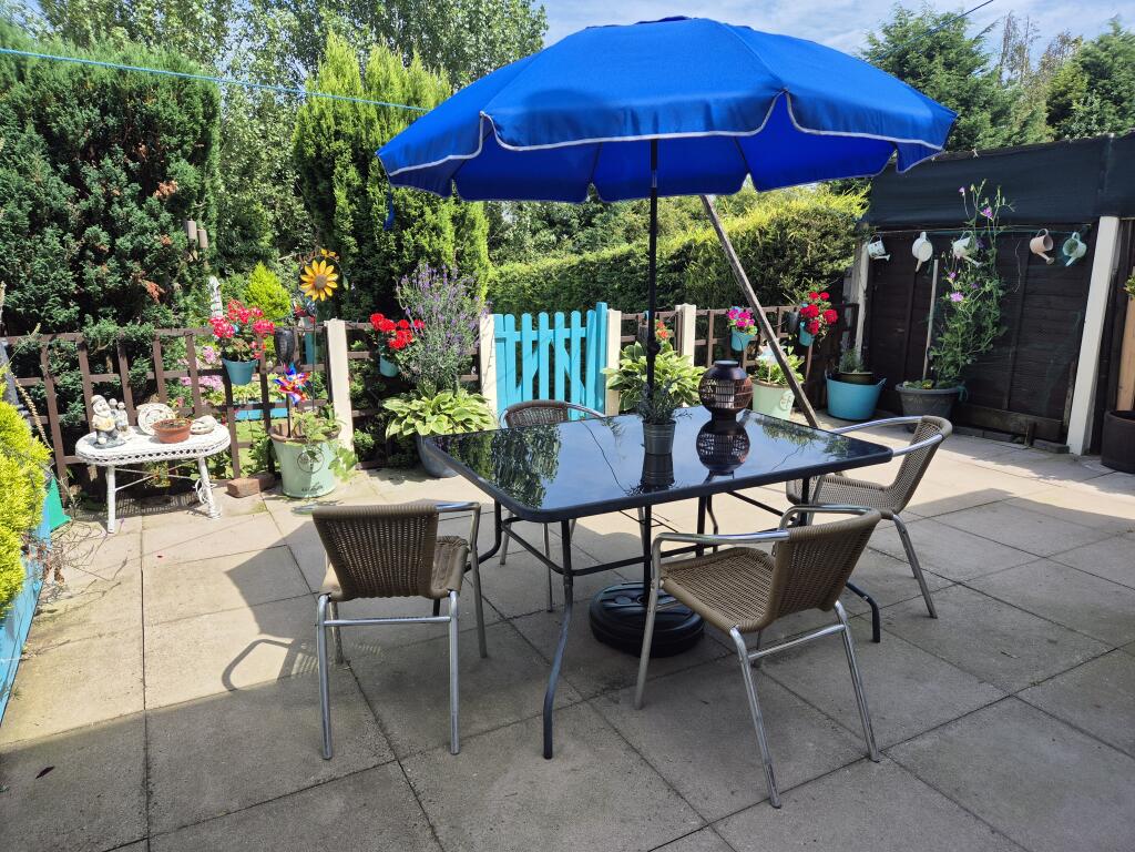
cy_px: 426
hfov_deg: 73.9
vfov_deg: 58.9
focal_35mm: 23
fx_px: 754
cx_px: 568
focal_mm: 5.4
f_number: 1.8
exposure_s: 1/798
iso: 25
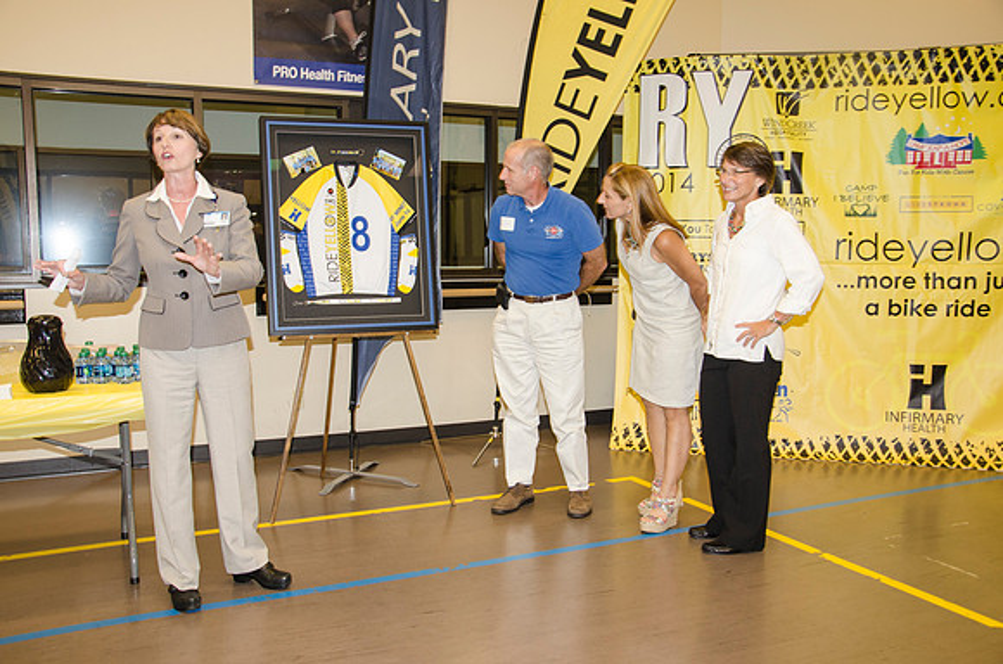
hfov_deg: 57.3
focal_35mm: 33
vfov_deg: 39.8
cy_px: 332
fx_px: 917
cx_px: 502
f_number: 5
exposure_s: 1/40
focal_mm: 22
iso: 400
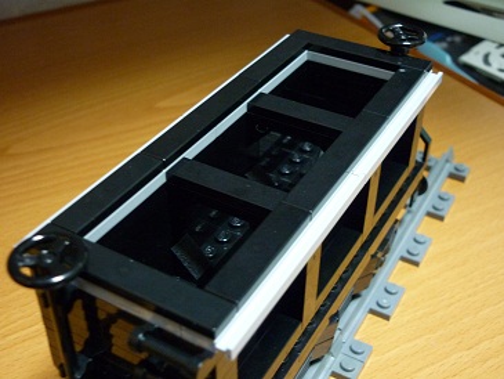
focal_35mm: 45
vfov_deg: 32.2
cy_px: 190
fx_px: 655
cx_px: 252
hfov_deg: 42.1
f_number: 3.1
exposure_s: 1/8
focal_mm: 7.4
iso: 400
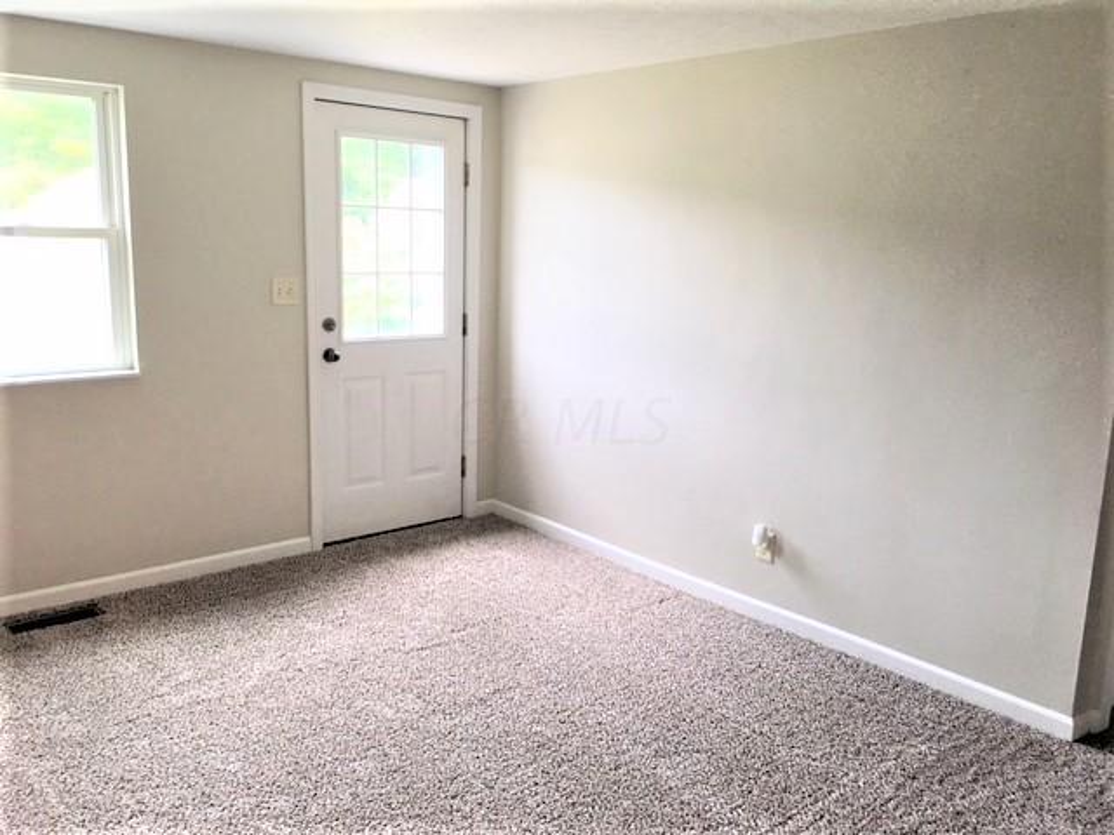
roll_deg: -1.6
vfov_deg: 48.2
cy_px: 418
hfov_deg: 61.7
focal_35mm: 29
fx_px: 933
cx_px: 557
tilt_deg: -10.3
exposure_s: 1/30
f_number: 2.2
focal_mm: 4.15
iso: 40
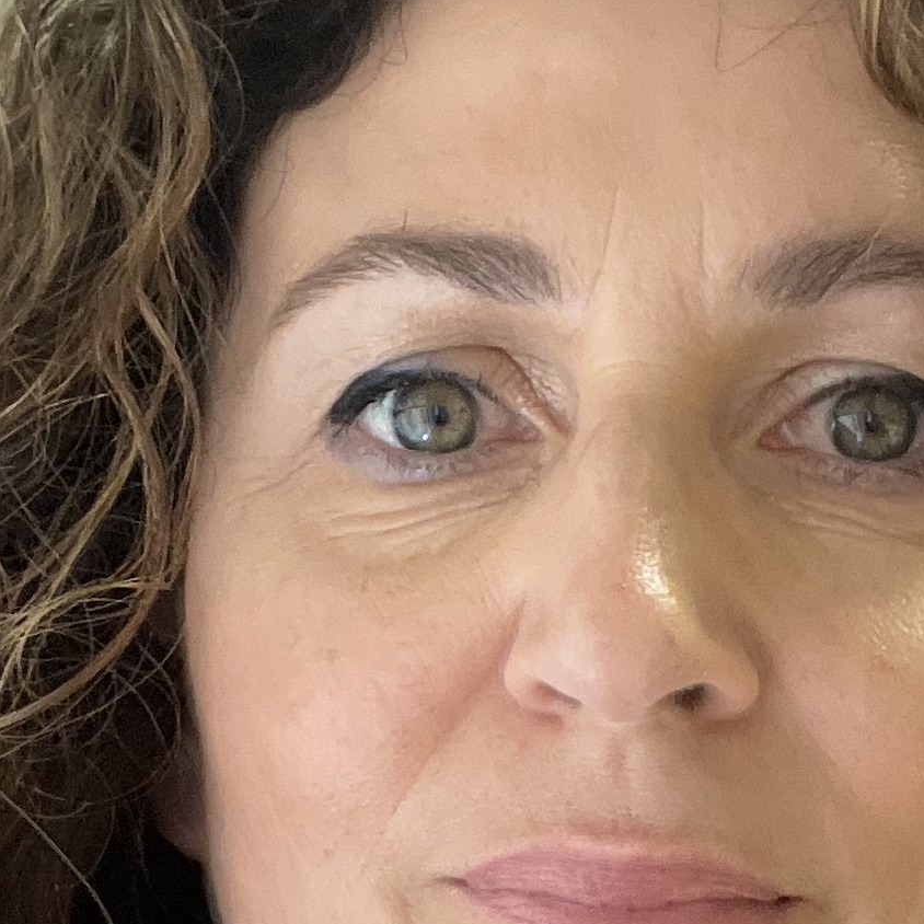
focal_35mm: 97
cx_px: 566
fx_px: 2929
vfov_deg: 17.1
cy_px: 1124
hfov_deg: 17.9
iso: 160
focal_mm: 2.71
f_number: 2.2
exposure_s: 1/50
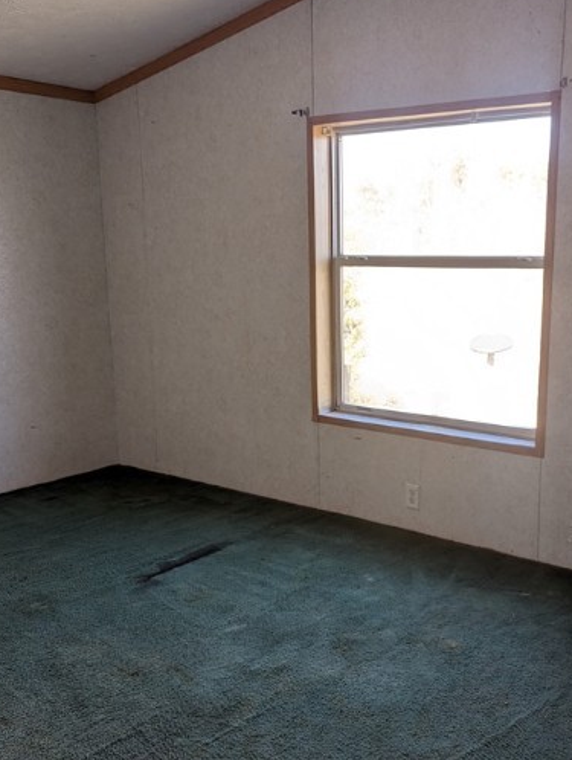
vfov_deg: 50.0
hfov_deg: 38.6
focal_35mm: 37
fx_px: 813
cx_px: 348
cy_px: 418
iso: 44
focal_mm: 6.81
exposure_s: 1/66.4
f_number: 1.85
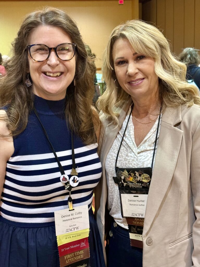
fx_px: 370
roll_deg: +2.9
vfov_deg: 39.7
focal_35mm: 48
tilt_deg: -10.4
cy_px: 134
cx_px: 100
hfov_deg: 30.3
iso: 500
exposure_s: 1/40
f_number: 1.78
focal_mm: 6.76
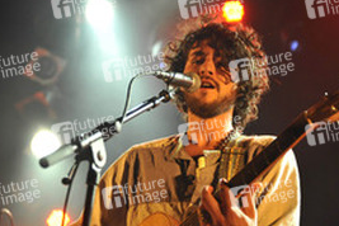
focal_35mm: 81
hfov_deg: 24.9
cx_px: 227
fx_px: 763
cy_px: 163
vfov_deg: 16.8
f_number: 2.8
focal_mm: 48
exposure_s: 1/160
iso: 2000
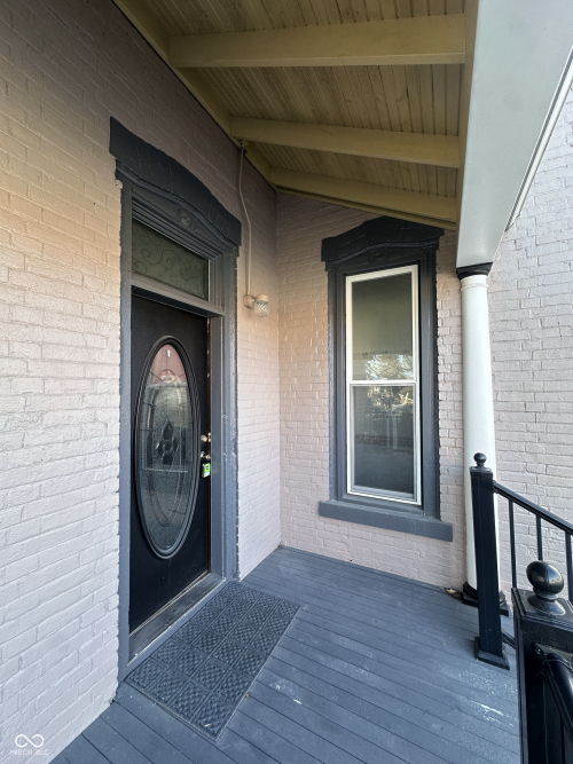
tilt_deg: +1.2
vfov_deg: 102.1
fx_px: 309
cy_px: 382
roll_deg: -0.2
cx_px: 286
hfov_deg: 85.7
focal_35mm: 14
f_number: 2.2
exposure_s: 1/99
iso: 64
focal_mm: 2.22
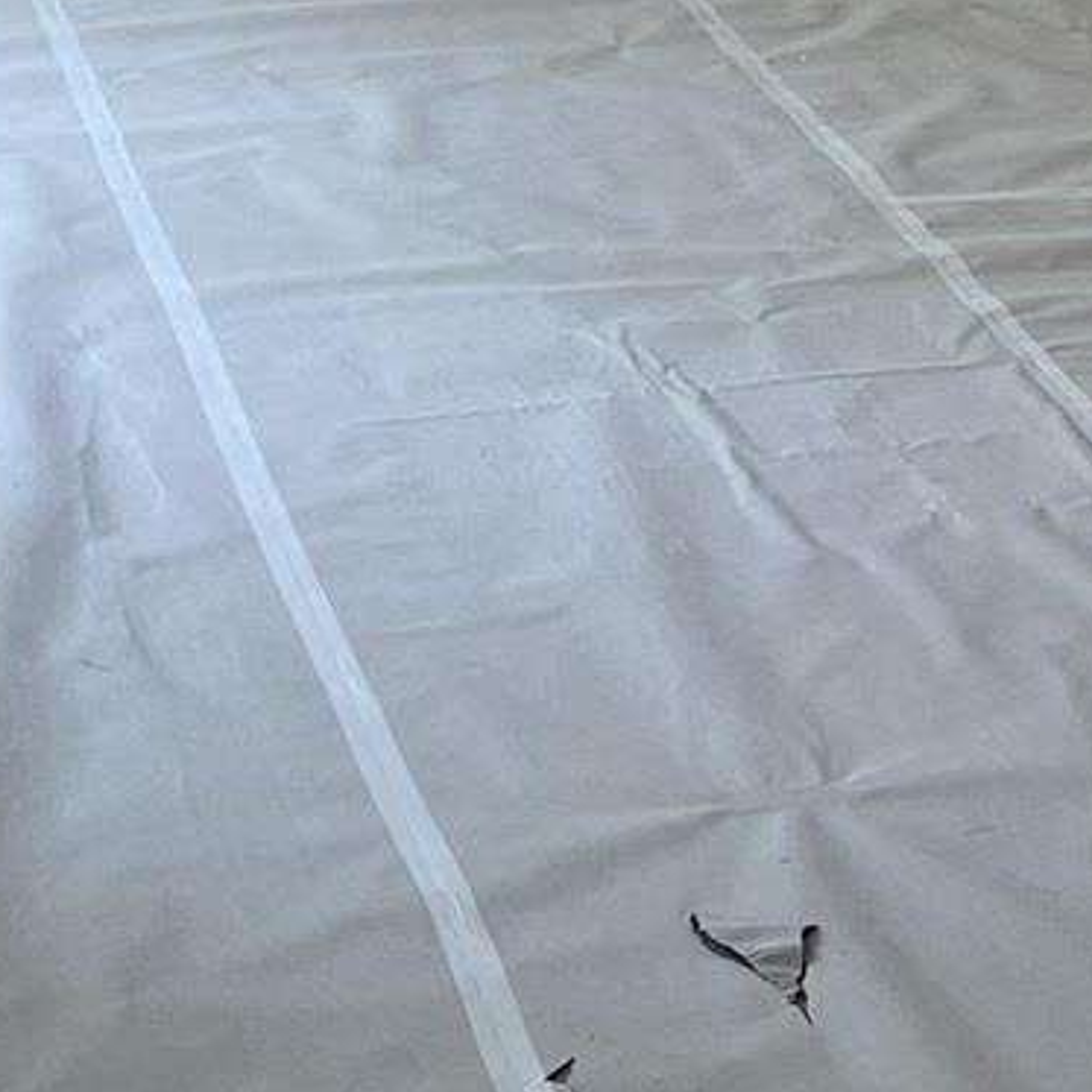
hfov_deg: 12.1
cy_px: -823
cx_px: 1133
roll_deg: -1.0
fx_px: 5068
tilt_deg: -1.6
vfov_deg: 11.5
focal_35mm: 142
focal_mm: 5.7
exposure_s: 1/121
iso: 64
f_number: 1.5
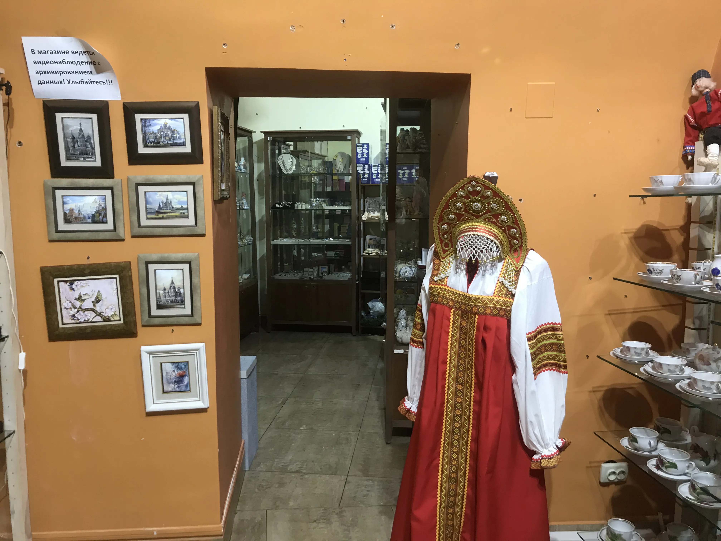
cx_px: 360
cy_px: 270
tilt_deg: -5.4
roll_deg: -0.4
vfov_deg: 49.7
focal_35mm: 28
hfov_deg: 63.4
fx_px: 583
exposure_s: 1/17
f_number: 1.8
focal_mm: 3.99
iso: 40
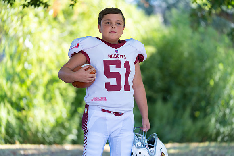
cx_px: 117
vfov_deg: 10.8
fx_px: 826
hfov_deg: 16.1
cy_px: 78
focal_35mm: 127
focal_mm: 127
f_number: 2.8
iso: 160
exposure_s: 1/320
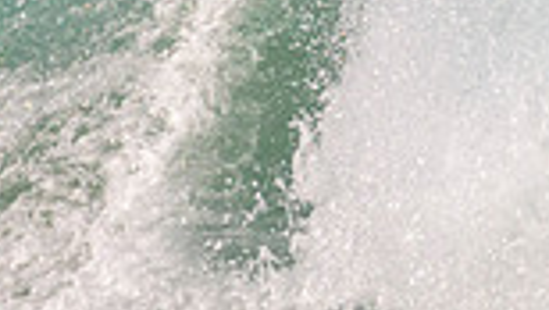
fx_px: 52898
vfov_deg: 0.3
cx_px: 141
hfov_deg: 0.6
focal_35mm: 3630
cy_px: -113
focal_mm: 800
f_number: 11
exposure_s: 1/2000
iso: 720
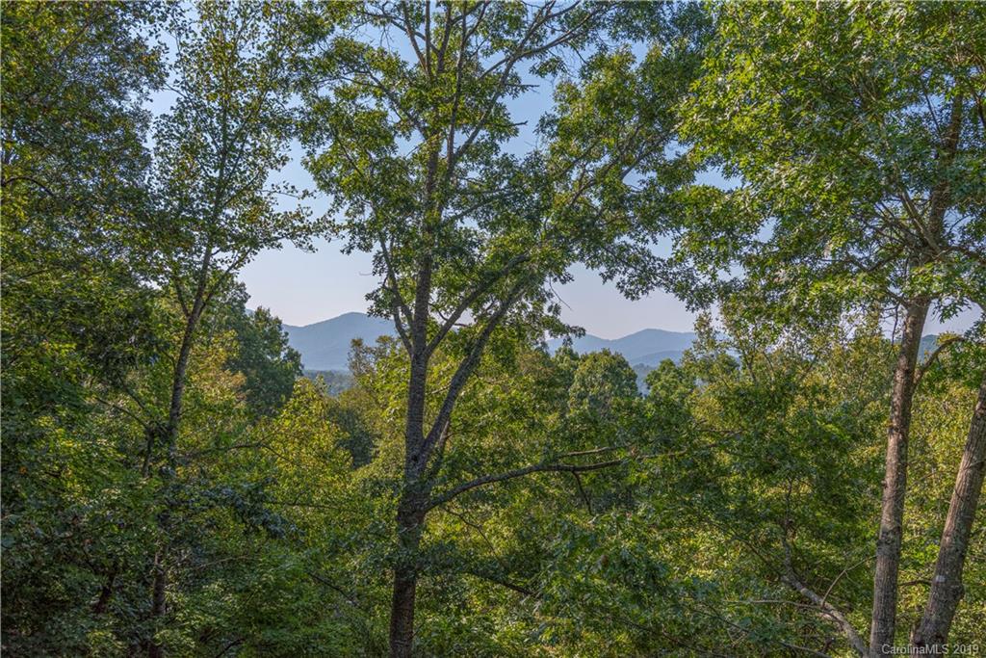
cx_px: 493
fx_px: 959
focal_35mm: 35
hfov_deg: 54.4
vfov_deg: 37.9
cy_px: 329
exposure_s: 1/1600
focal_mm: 35
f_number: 8
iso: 400
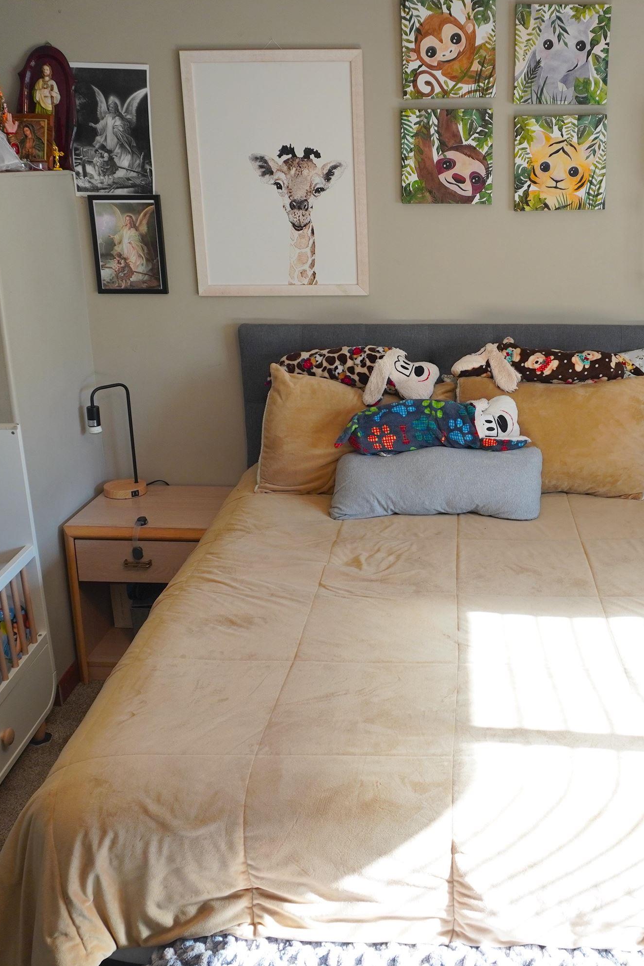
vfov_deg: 51.9
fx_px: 993
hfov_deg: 35.4
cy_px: 477
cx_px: 451
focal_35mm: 37
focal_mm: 16
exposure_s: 1/60
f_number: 4
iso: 250
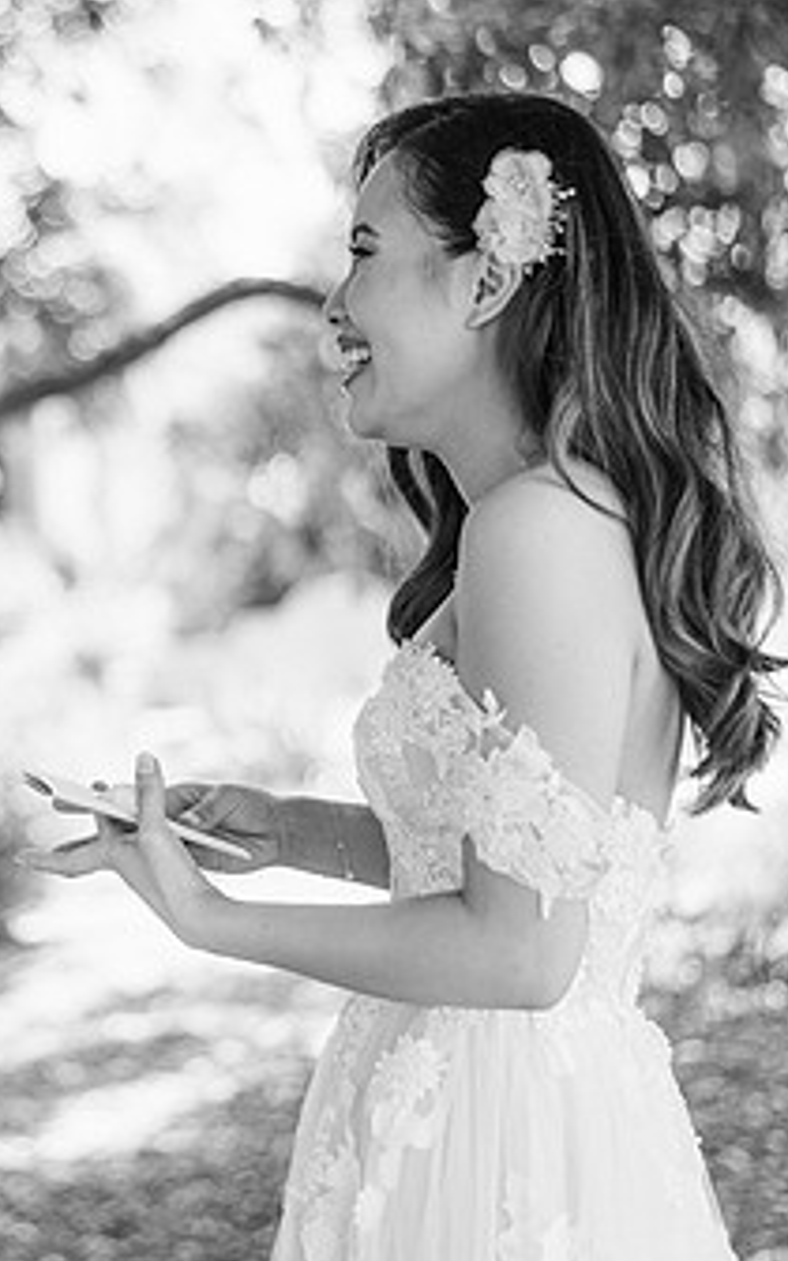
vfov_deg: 23.5
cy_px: 552
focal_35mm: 88
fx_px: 3024
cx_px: 11
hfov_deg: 14.6
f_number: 1.8
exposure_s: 1/2000
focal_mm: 50
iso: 100
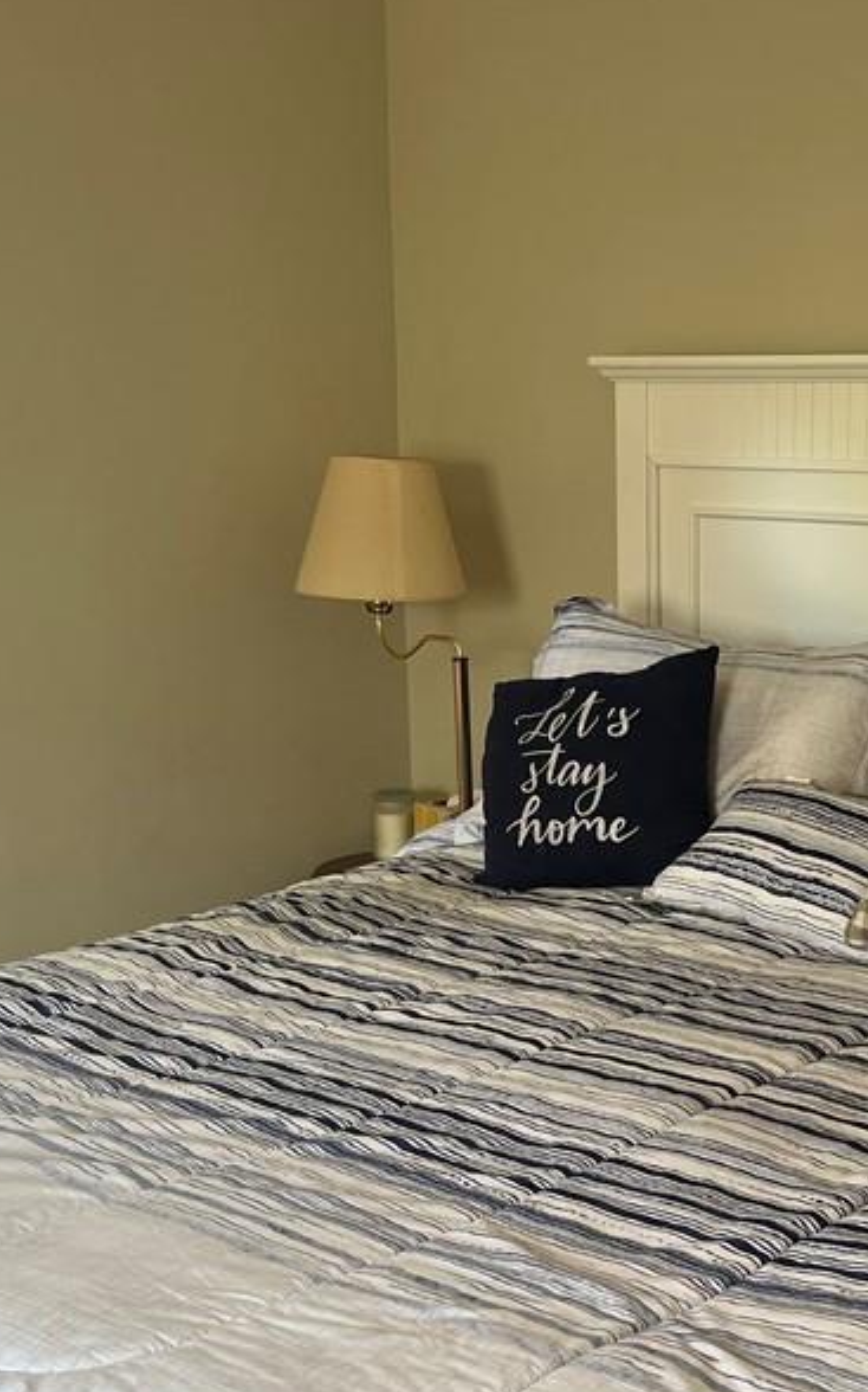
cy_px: 817
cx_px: 757
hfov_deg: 26.1
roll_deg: -0.5
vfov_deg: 41.7
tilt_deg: -12.7
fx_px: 1819
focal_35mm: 48
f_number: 1.6
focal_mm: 5.1
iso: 125
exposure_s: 1/121
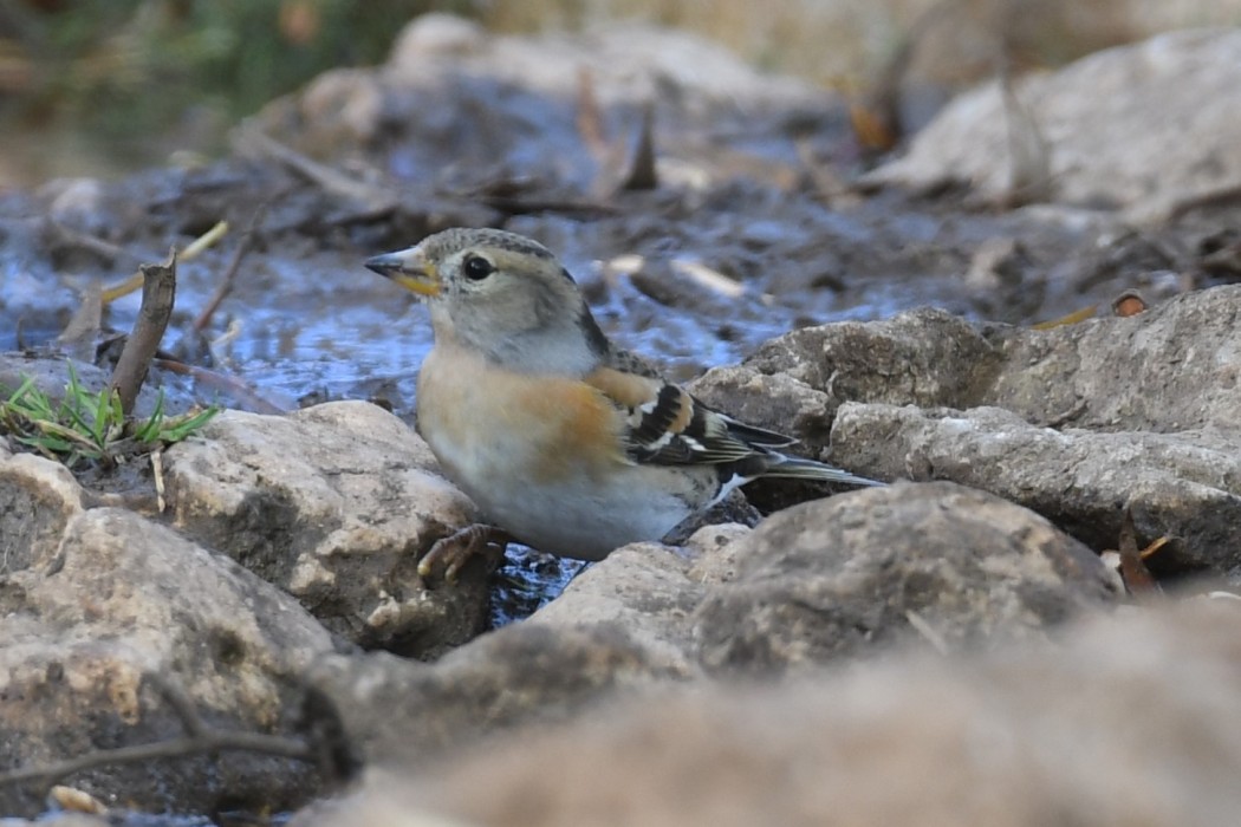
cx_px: 620
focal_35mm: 615
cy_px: 414
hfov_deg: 3.4
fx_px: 21199
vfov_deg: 2.2
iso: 320
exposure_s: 1/125
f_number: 6.3
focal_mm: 410
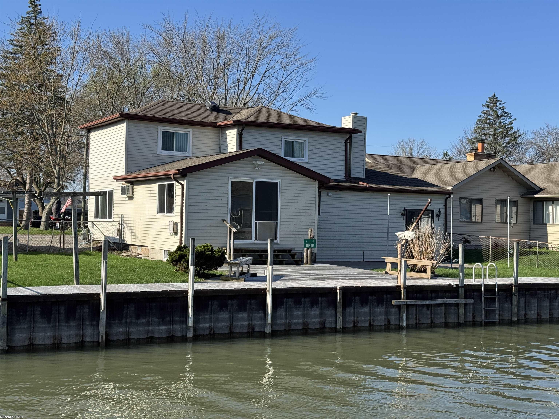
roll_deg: -1.2
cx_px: 280
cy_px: 210
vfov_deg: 30.3
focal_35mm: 48
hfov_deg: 39.7
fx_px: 775
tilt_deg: +0.5
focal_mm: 6.76
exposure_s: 1/3425
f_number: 1.78
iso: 64
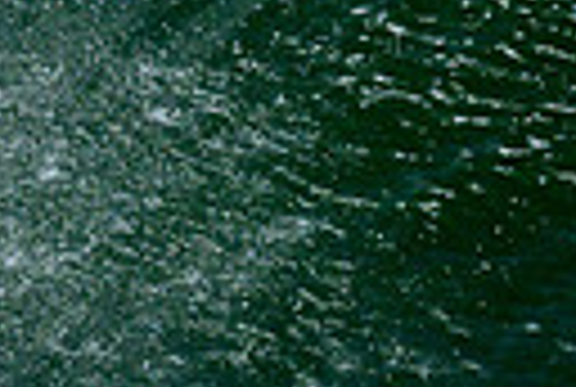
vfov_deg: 0.3
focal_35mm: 4974
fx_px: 79770
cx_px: -1146
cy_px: 224
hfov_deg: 0.4
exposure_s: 1/3200
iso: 280
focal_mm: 800
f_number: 6.3
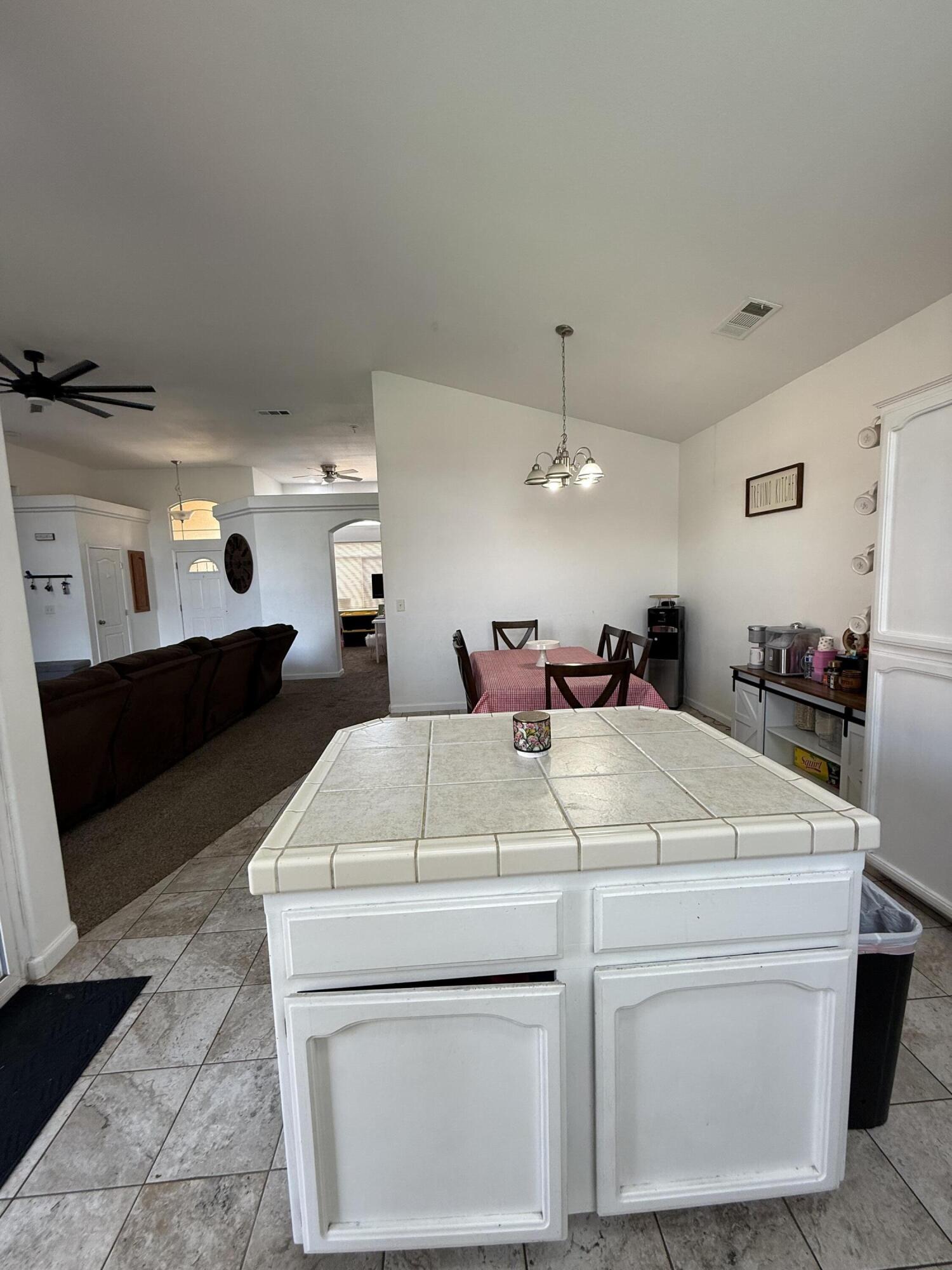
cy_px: 635
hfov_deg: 85.7
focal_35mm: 14
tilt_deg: -5.8
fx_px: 513
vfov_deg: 102.1
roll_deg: +1.5
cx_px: 476
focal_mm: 2.22
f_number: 2.2
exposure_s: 1/120
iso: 125
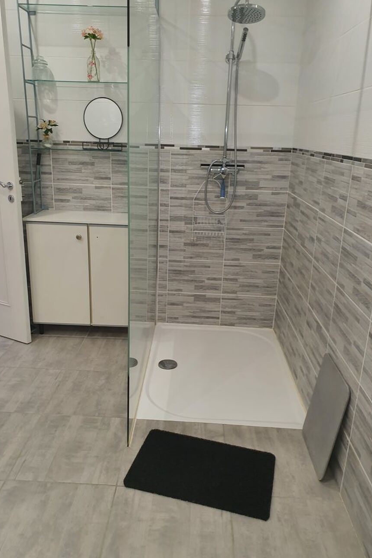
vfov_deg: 65.5
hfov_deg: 46.4
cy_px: 286
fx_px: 434
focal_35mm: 28
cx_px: 178
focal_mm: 4.3
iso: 125
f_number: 2.4
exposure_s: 1/50
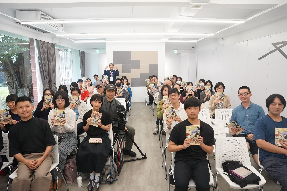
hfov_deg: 73.7
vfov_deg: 53.1
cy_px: 96
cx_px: 144
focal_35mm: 24
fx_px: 191
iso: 6400
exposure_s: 1/125
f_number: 8
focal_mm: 24
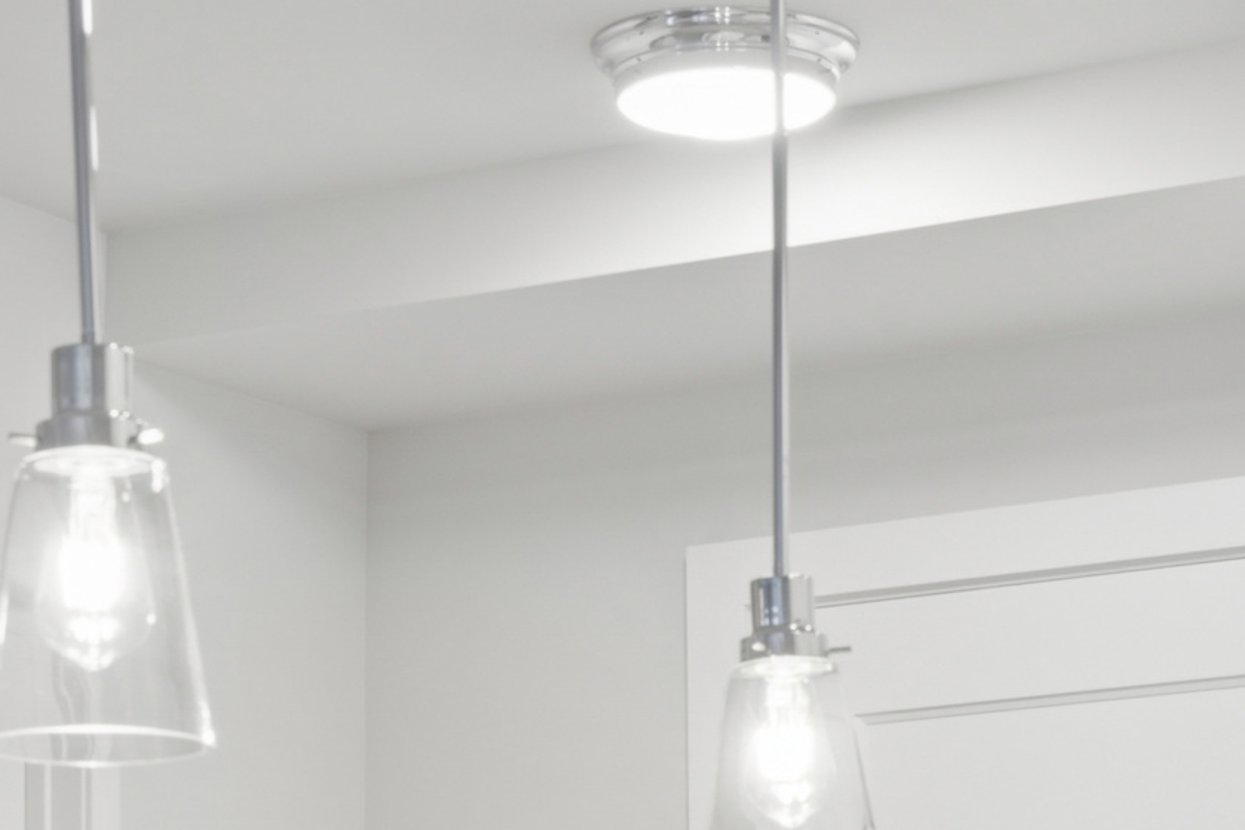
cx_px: 508
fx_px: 4426
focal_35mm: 128
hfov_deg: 16.0
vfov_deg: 10.1
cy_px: 1482
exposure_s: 1.3
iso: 100
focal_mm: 35
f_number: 11
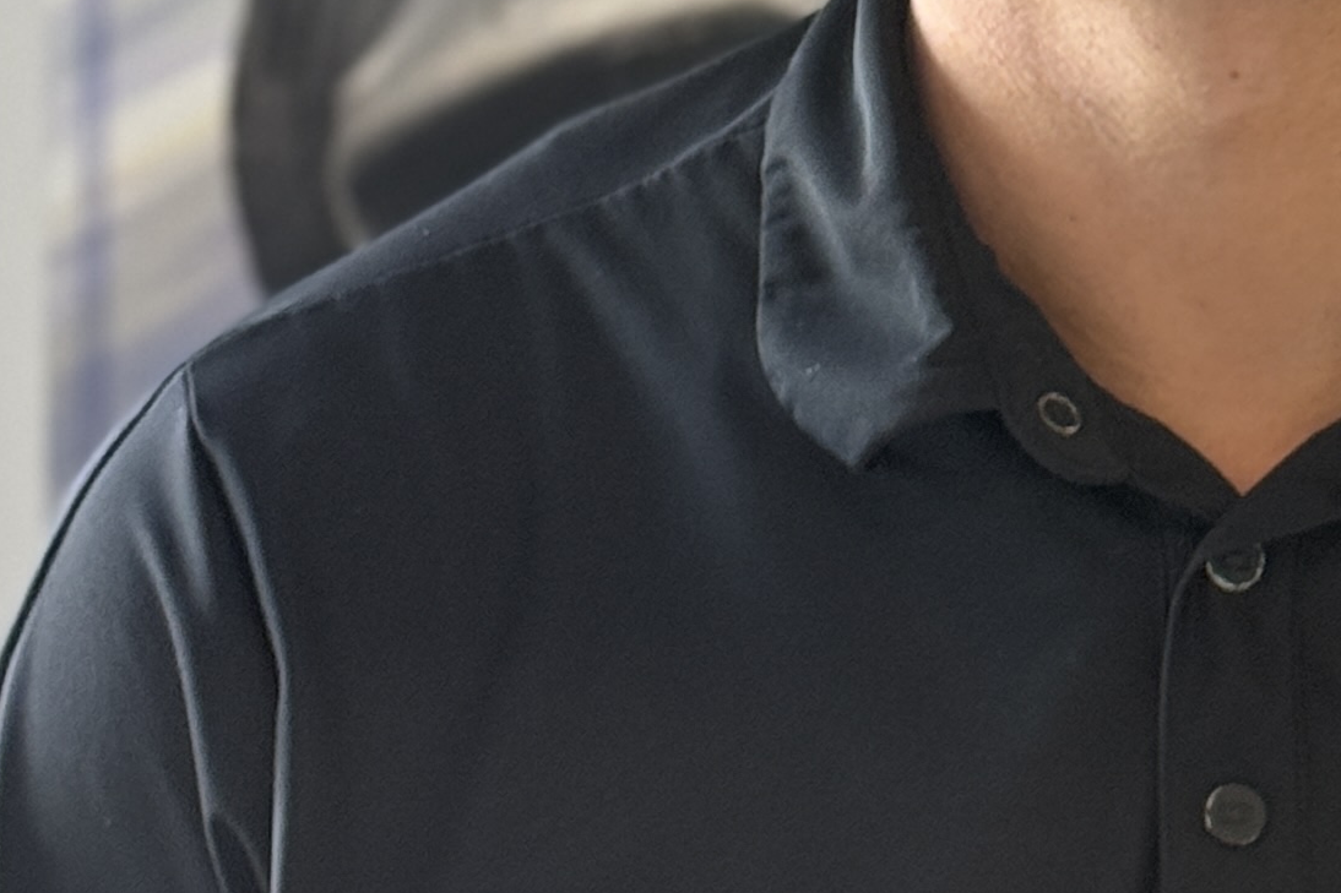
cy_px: -344
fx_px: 6853
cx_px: 1194
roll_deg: -1.5
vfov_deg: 7.4
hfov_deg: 11.1
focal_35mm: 184
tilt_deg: -2.3
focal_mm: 6.76
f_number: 1.78
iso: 320
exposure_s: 1/40
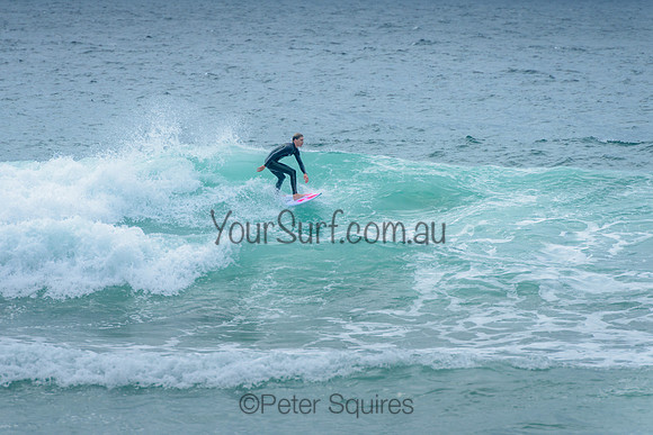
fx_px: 8892
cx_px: 294
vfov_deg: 2.8
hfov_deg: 4.2
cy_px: 168
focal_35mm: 490
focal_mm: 400
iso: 500
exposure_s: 1/1600
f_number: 8
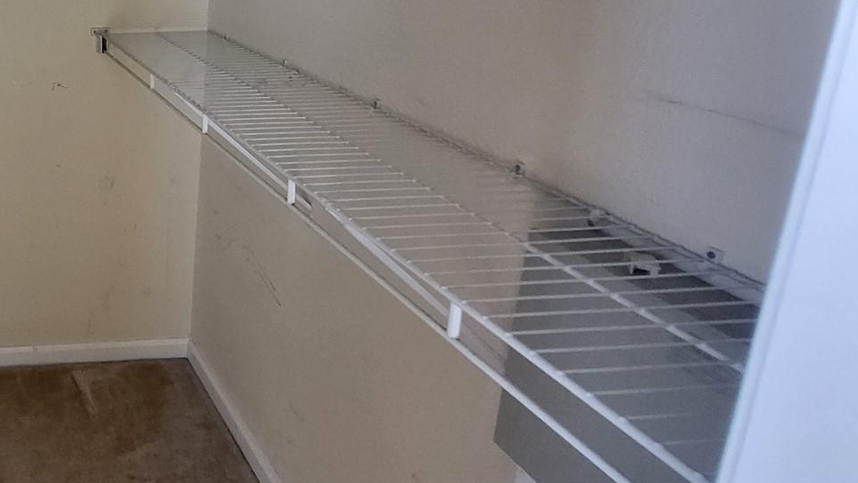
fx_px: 683
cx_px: -41
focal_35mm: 30
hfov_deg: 49.4
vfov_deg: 36.9
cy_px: 66
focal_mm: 1.74
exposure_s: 1/60
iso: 400
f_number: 2.2
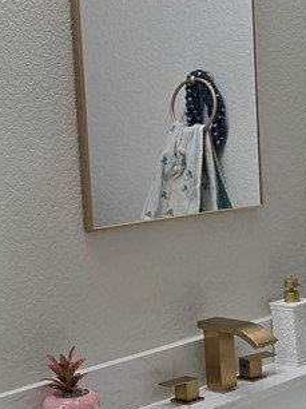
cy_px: 242
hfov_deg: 19.1
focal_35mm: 77
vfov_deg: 25.3
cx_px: 120
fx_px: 909
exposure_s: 1/841
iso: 80
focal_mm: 5.4
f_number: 1.8
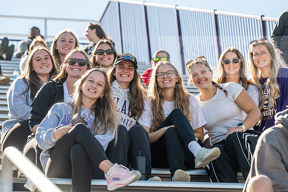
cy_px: 96
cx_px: 144
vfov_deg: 8.1
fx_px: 1360
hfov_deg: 12.1
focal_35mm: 170
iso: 640
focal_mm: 170
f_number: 6.3
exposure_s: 1/800
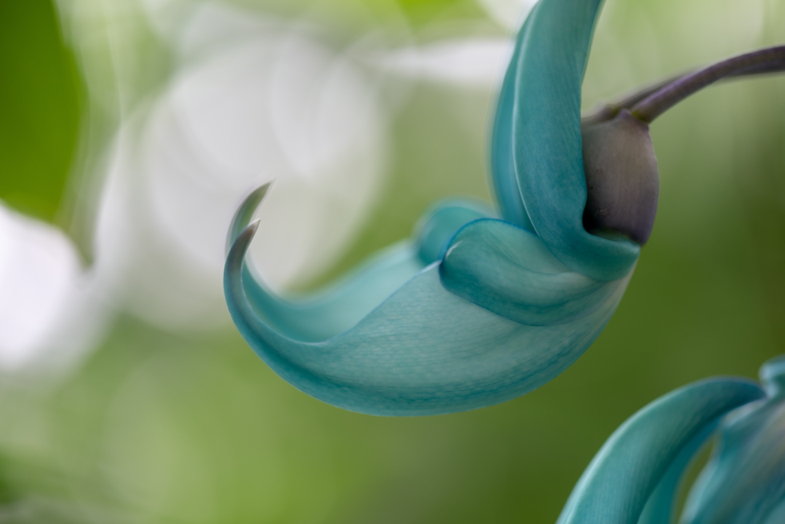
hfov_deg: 19.5
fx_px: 2290
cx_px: 392
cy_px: 262
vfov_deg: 13.0
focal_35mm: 105
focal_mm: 105
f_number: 3.2
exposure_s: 1/20
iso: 100
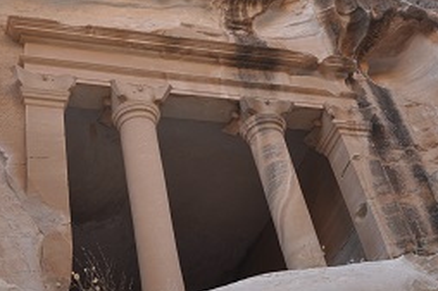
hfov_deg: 31.0
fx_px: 778
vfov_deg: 20.6
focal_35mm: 64
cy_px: 9
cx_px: 119
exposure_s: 1/200
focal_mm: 18
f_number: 3.5
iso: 200
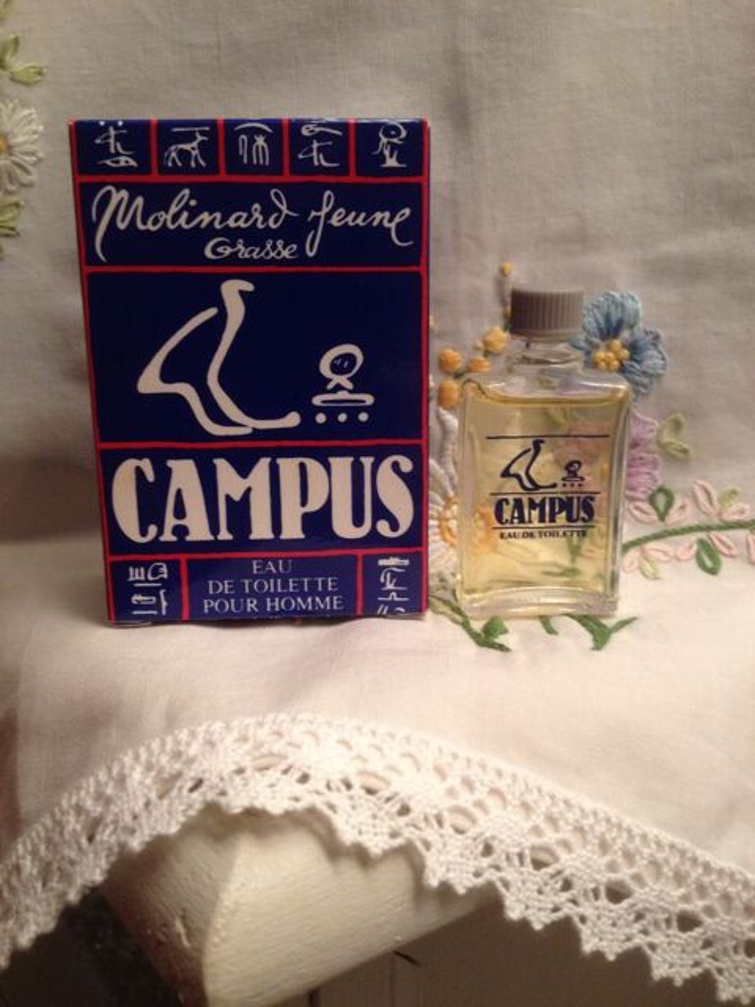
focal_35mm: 35
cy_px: 504
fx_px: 1018
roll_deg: -1.2
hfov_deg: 40.7
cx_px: 378
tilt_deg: -14.7
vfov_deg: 52.6
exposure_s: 1/20
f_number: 2.4
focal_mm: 4.28
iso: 160
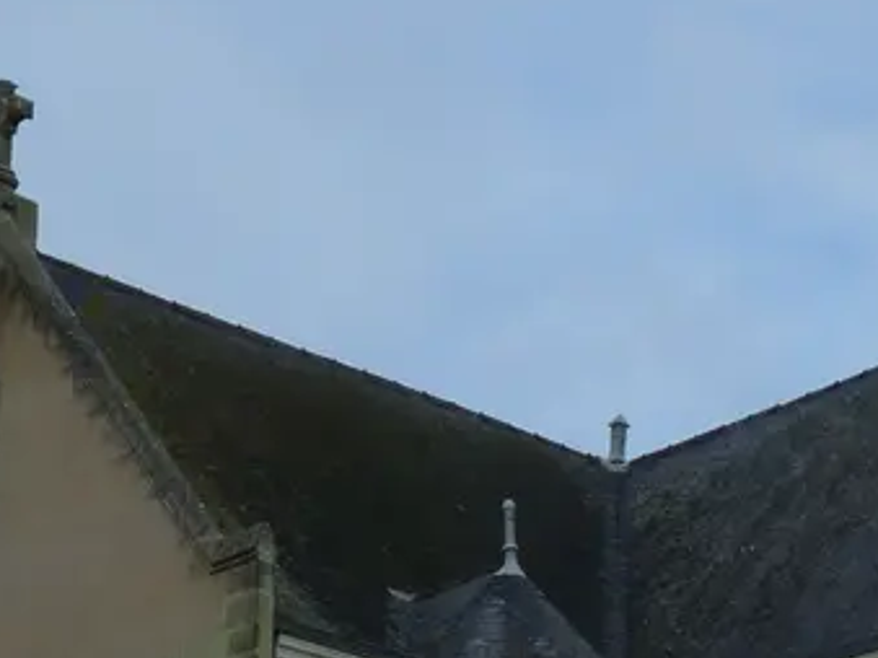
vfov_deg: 12.0
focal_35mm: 121
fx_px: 3068
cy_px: 772
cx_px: 653
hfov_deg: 16.2
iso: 100
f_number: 5.6
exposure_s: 1/320
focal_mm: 5.6
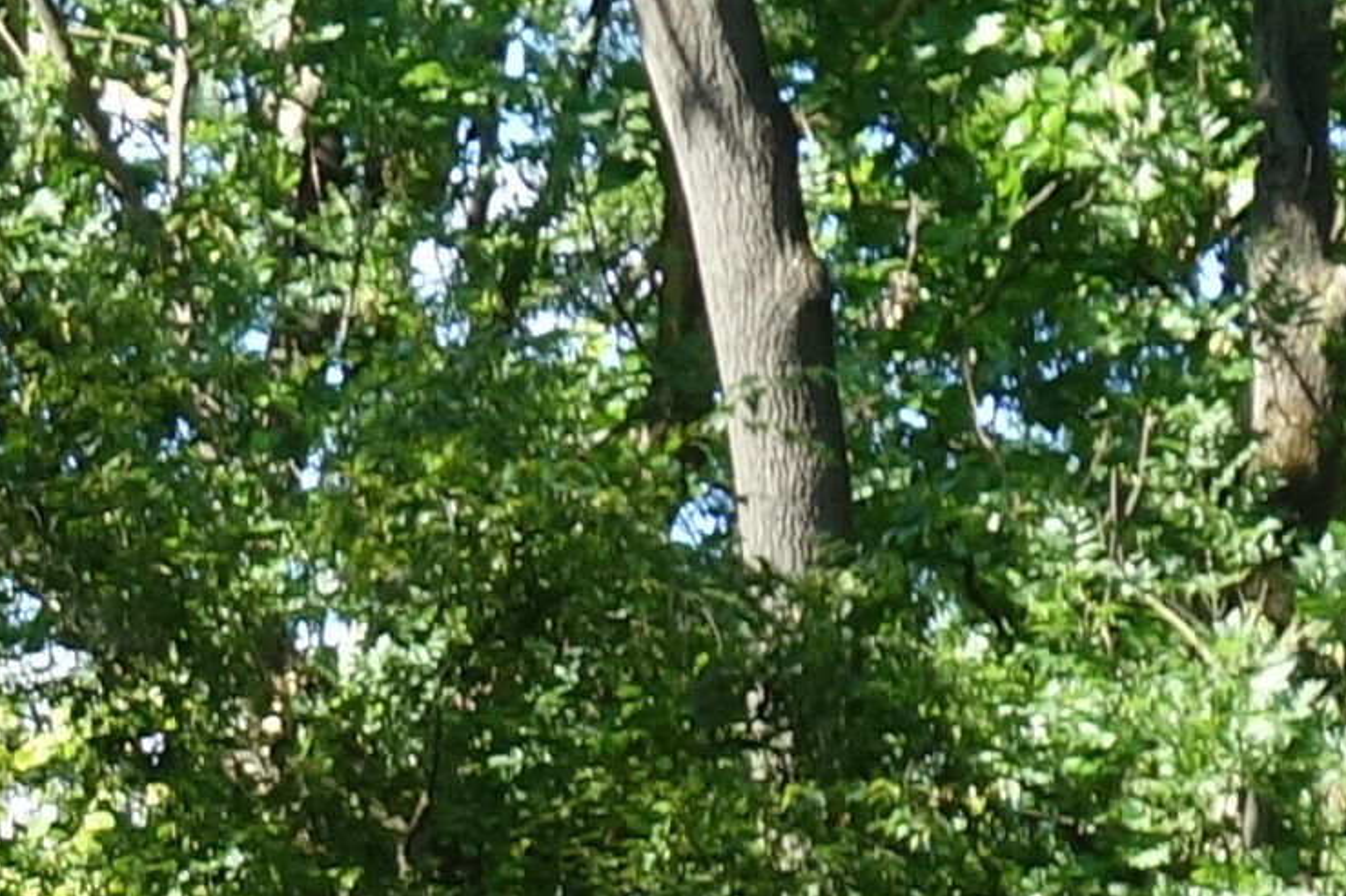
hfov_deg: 6.0
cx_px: -2288
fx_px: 12183
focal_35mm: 326
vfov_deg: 4.2
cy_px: 1919
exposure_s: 1/100
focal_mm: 16.39
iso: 125
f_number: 5.6
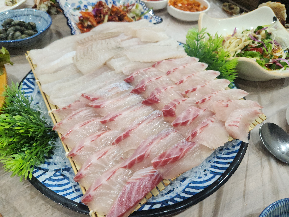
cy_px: 108
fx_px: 192
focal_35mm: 23
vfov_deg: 58.9
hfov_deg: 73.9
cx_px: 144
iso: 250
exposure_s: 1/60
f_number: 1.8
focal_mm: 5.4
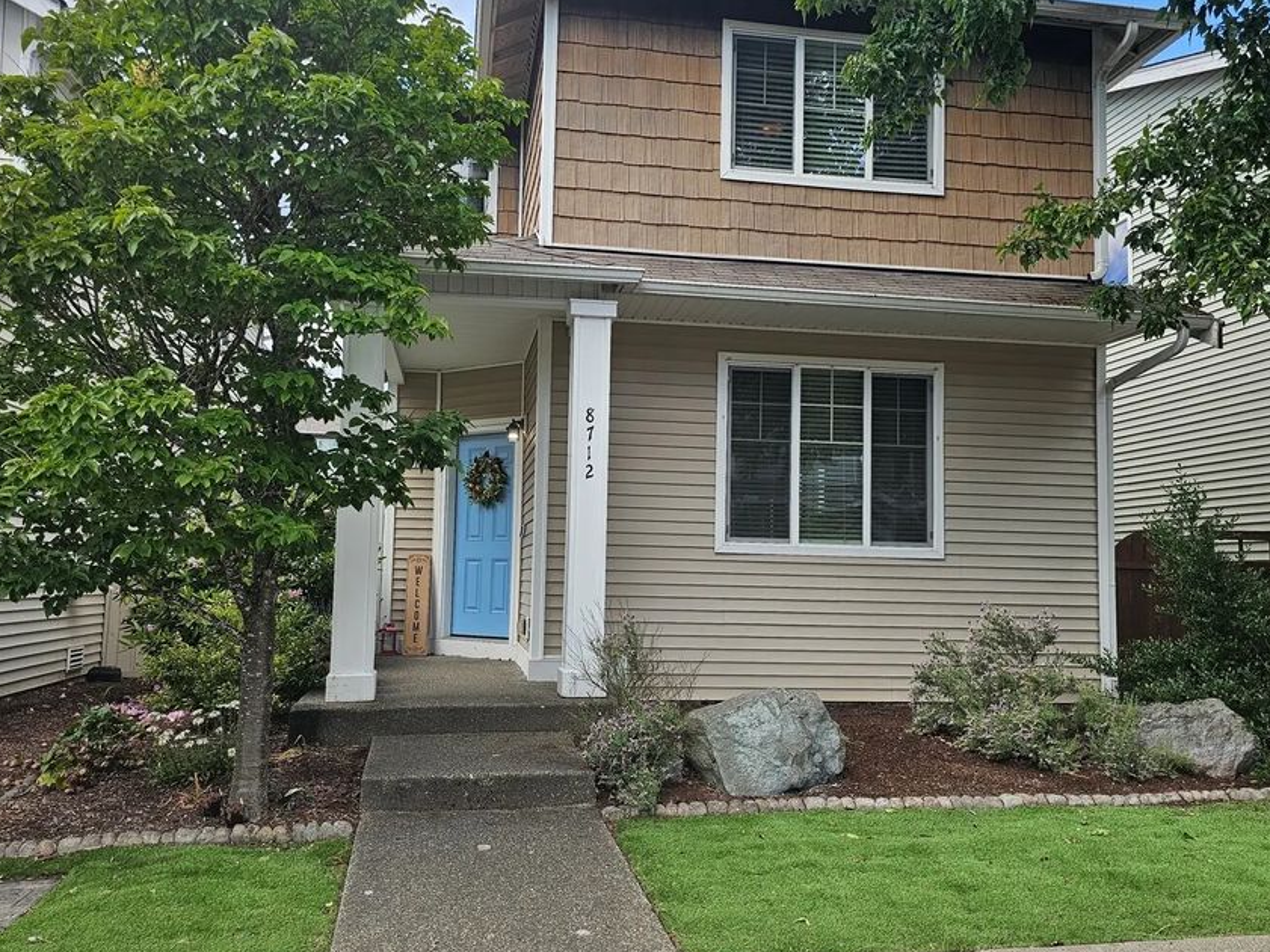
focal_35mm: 28
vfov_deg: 49.8
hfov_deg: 63.4
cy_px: 481
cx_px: 604
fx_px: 1027
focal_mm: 6.3
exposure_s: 1/392
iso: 20
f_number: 1.7
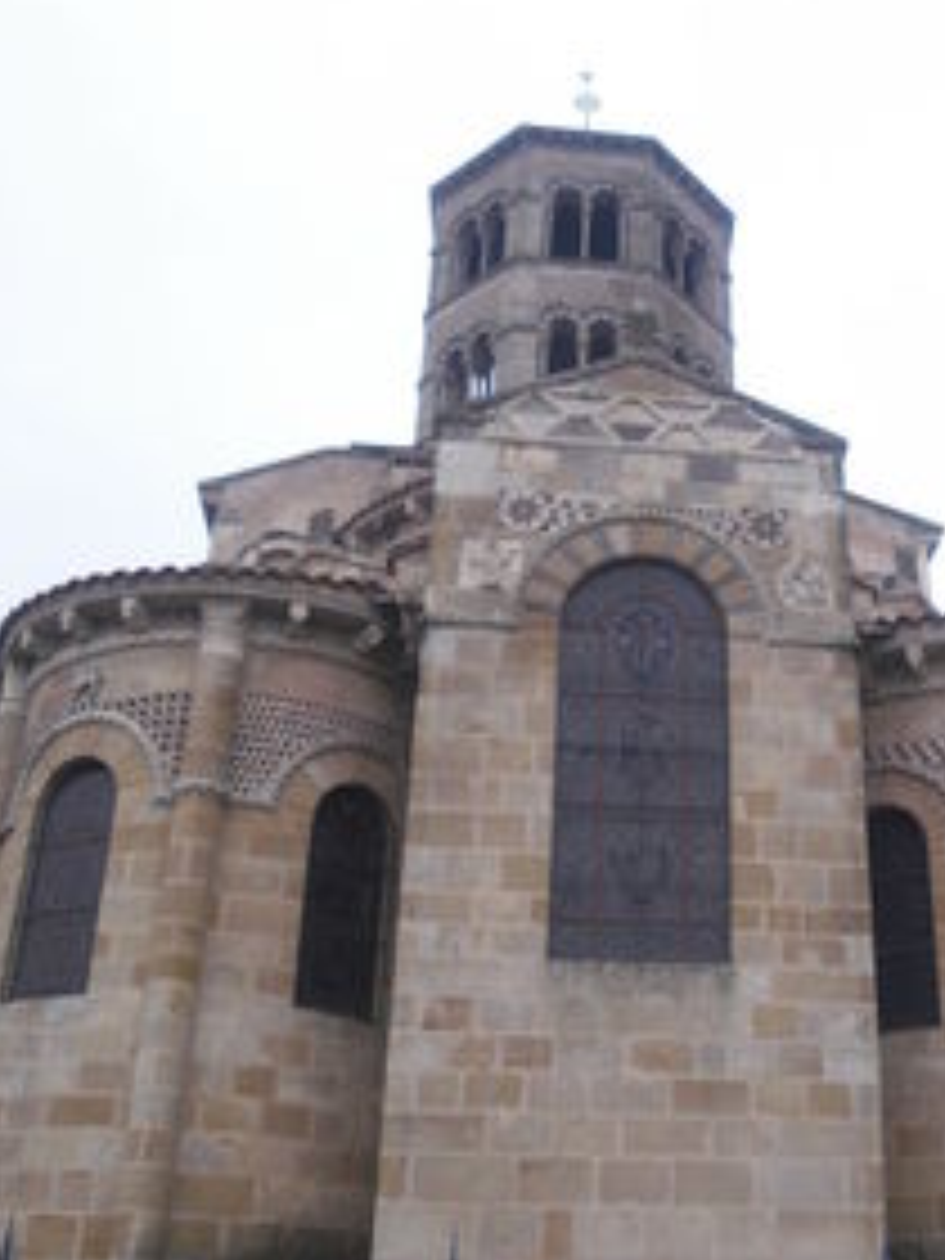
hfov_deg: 35.6
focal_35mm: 40
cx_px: 630
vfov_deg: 46.6
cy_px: 724
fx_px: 1456
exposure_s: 1/250
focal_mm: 4.65
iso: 100
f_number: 2.6
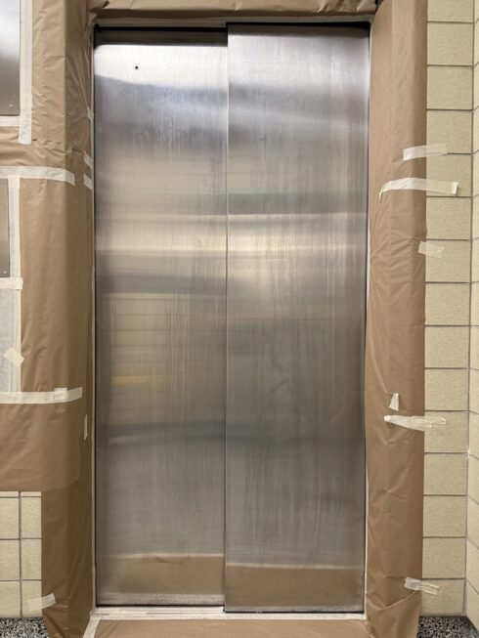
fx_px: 443
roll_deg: -0.5
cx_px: 240
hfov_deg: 56.8
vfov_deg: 71.6
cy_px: 319
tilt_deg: -1.4
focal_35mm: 24
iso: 400
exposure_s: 1/60
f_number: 1.78
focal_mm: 6.76
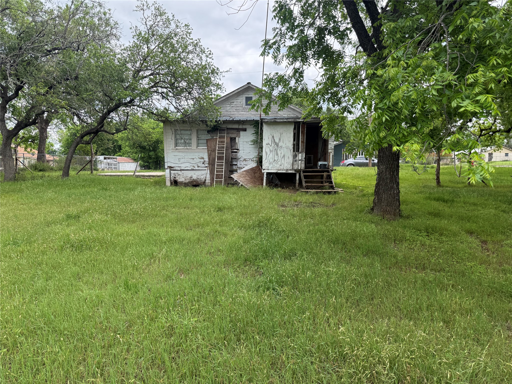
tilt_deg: -2.8
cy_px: 192
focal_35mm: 24
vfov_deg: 56.8
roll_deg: -0.2
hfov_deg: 71.6
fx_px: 355
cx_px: 256
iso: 100
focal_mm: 6.76
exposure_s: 1/1156
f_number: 1.78
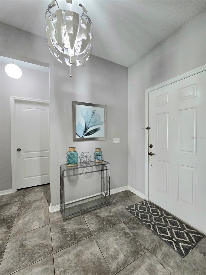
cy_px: 138
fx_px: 103
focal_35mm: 13
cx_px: 103
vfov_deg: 106.2
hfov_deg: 89.9
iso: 320
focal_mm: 2.2
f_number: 2.2
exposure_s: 1/60.2
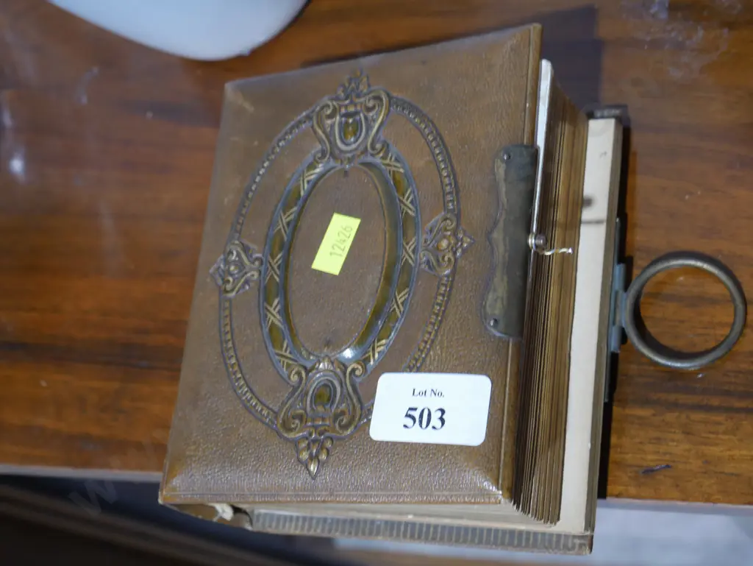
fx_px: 1175
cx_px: 376
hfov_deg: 35.5
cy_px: 283
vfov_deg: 27.1
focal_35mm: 54
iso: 1000
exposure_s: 1/60
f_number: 5.3
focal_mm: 27
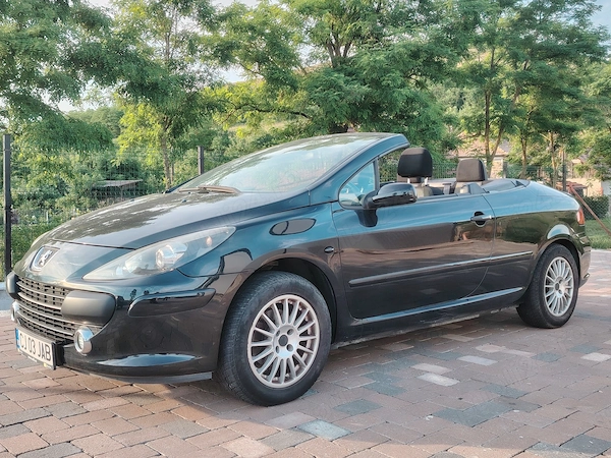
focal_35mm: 36
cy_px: 229
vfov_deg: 39.7
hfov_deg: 51.4
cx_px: 306
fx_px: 635
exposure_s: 1/130
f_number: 1.75
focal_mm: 5.25
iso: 100
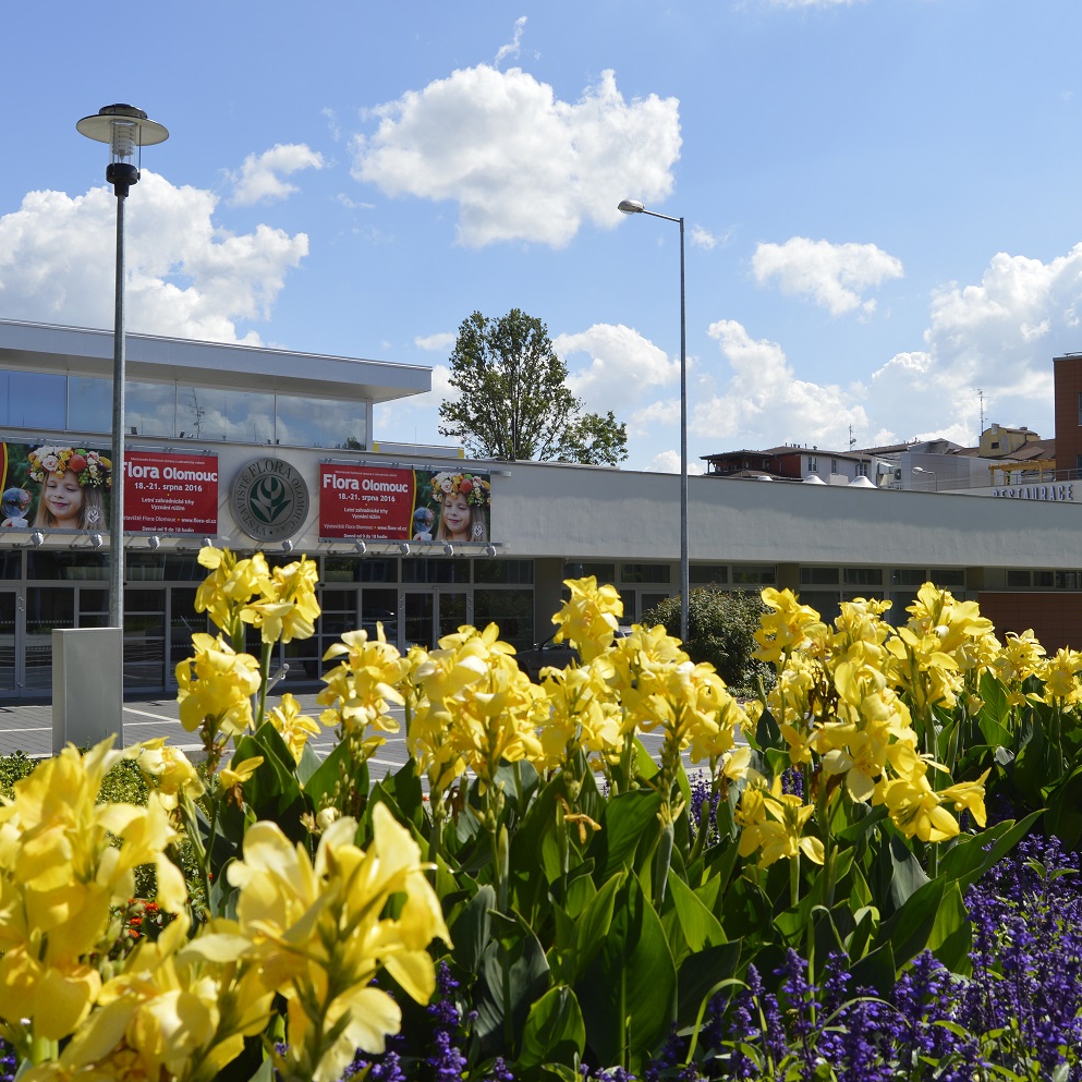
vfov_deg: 45.3
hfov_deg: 45.3
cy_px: 539
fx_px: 1296
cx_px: 516
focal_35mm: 37
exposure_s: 1/320
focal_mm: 19
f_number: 9
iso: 100
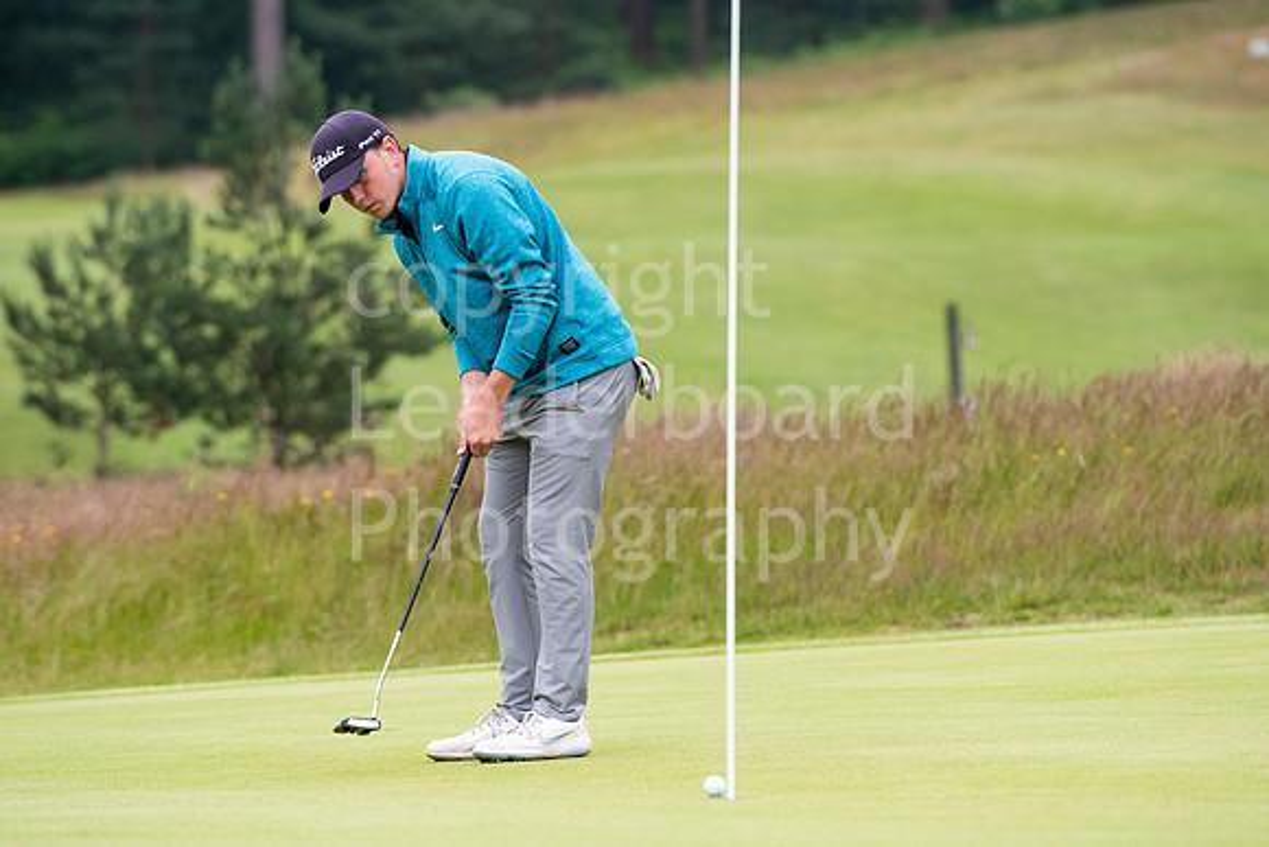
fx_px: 10577
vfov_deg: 4.6
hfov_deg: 6.9
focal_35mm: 300
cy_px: 424
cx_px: 634
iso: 1000
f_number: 4.5
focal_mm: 200
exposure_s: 1/1000
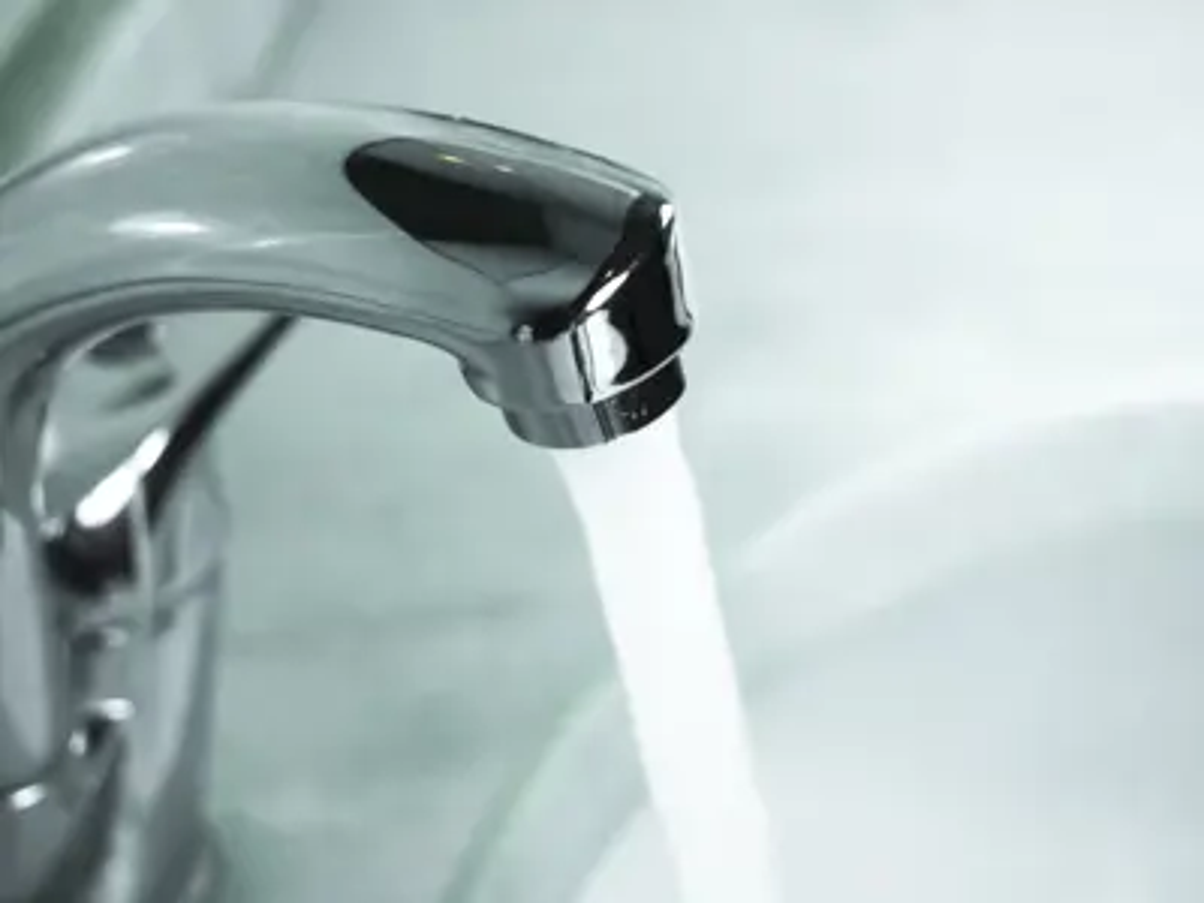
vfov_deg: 18.0
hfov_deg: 23.8
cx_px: 602
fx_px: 2852
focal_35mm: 82
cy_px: 452
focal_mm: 41
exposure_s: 1/80
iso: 200
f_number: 5.6
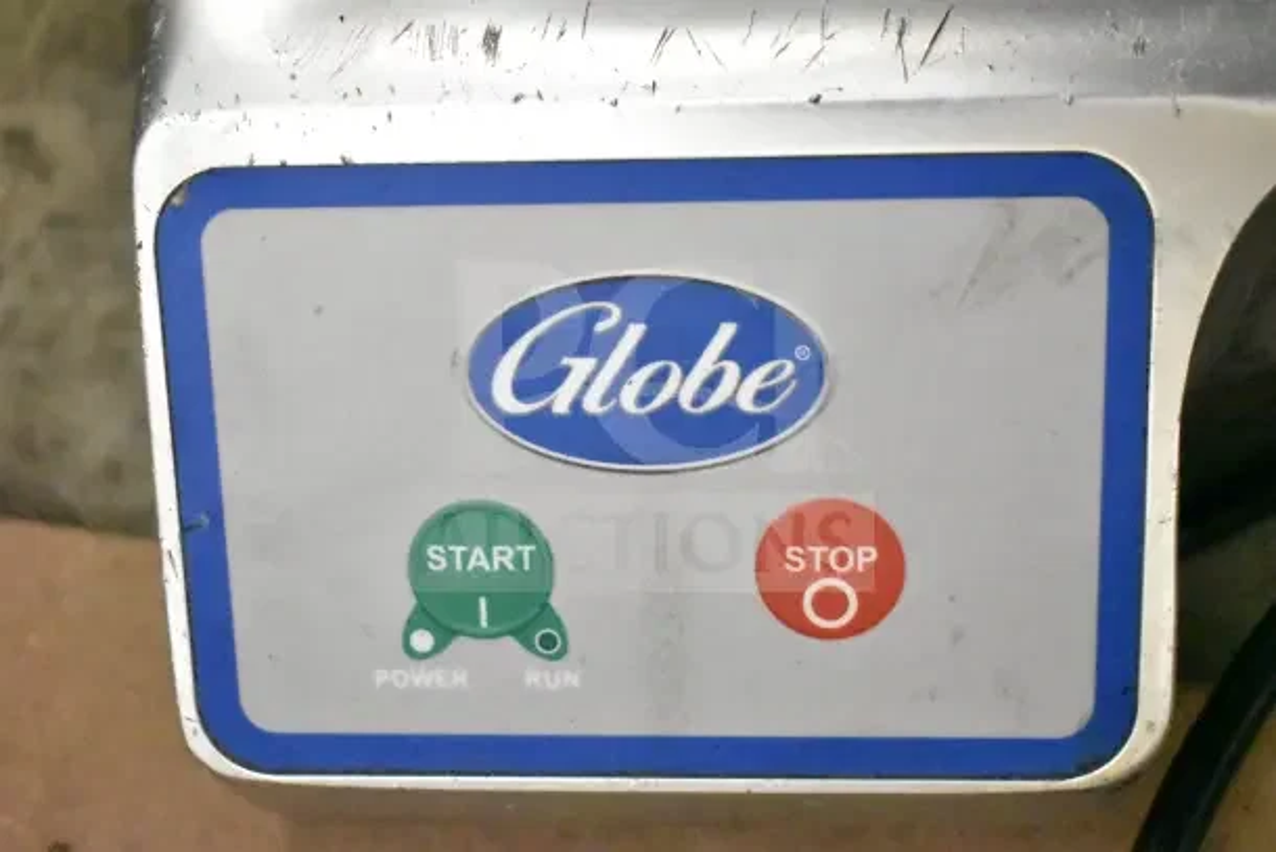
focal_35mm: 57
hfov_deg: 35.0
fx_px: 2021
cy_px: 426
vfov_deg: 23.8
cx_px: 638
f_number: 4.8
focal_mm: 38
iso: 25600
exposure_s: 1/60
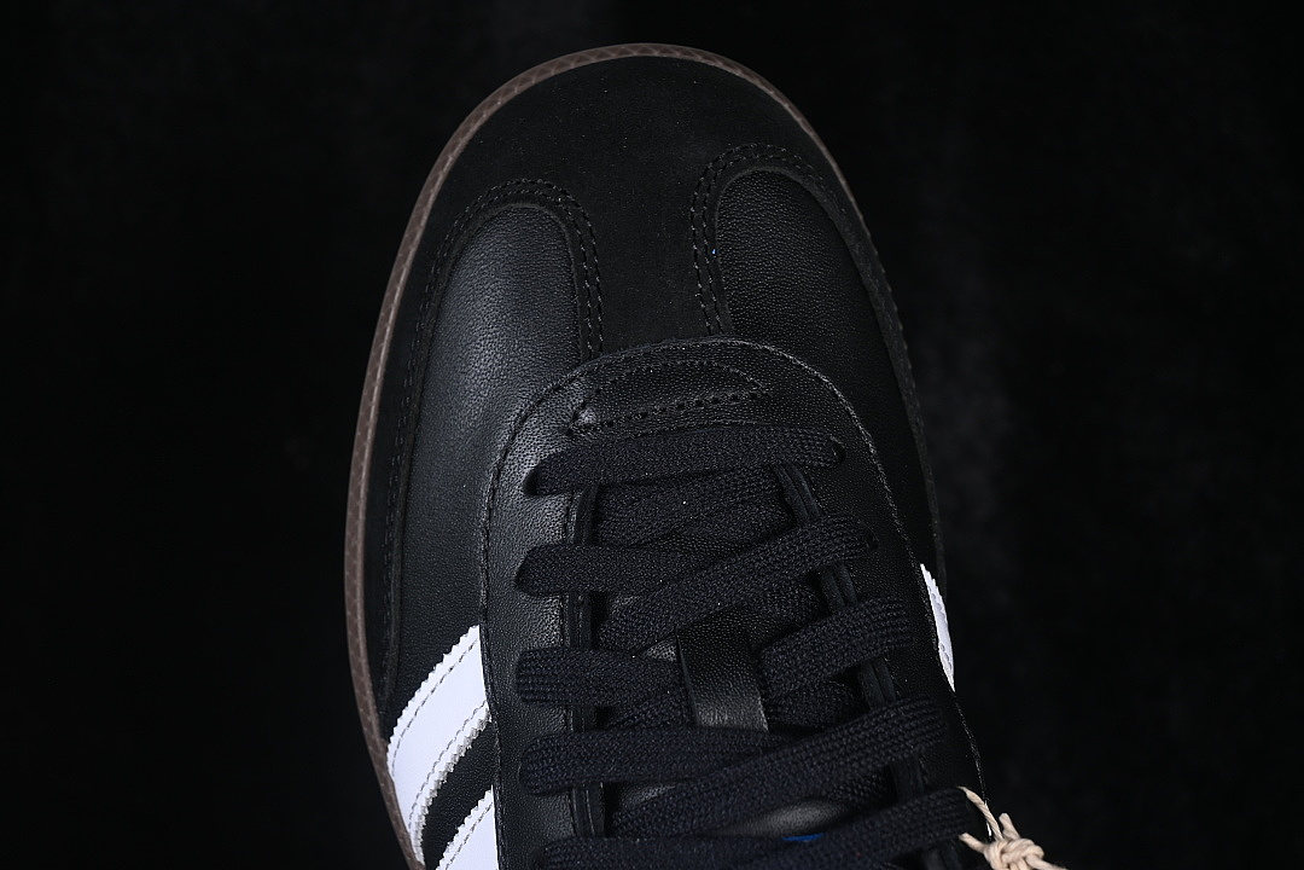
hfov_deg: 27.0
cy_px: 435
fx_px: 2716
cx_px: 652
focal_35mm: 75
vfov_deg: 18.2
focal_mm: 50
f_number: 6.3
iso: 160
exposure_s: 1/60
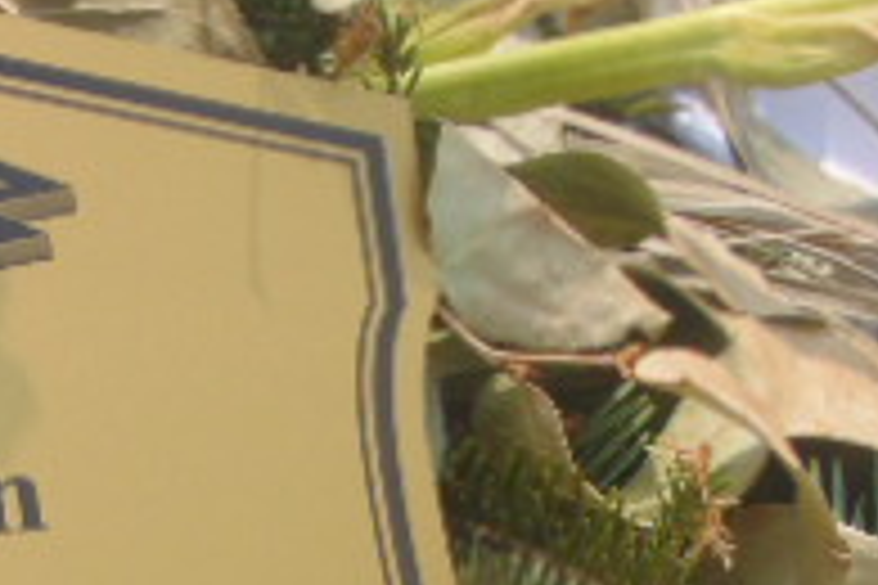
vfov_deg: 6.6
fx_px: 4999
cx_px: -225
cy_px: 846
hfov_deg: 9.9
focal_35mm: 205
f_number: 9.3
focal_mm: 10.8
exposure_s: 1/200
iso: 80
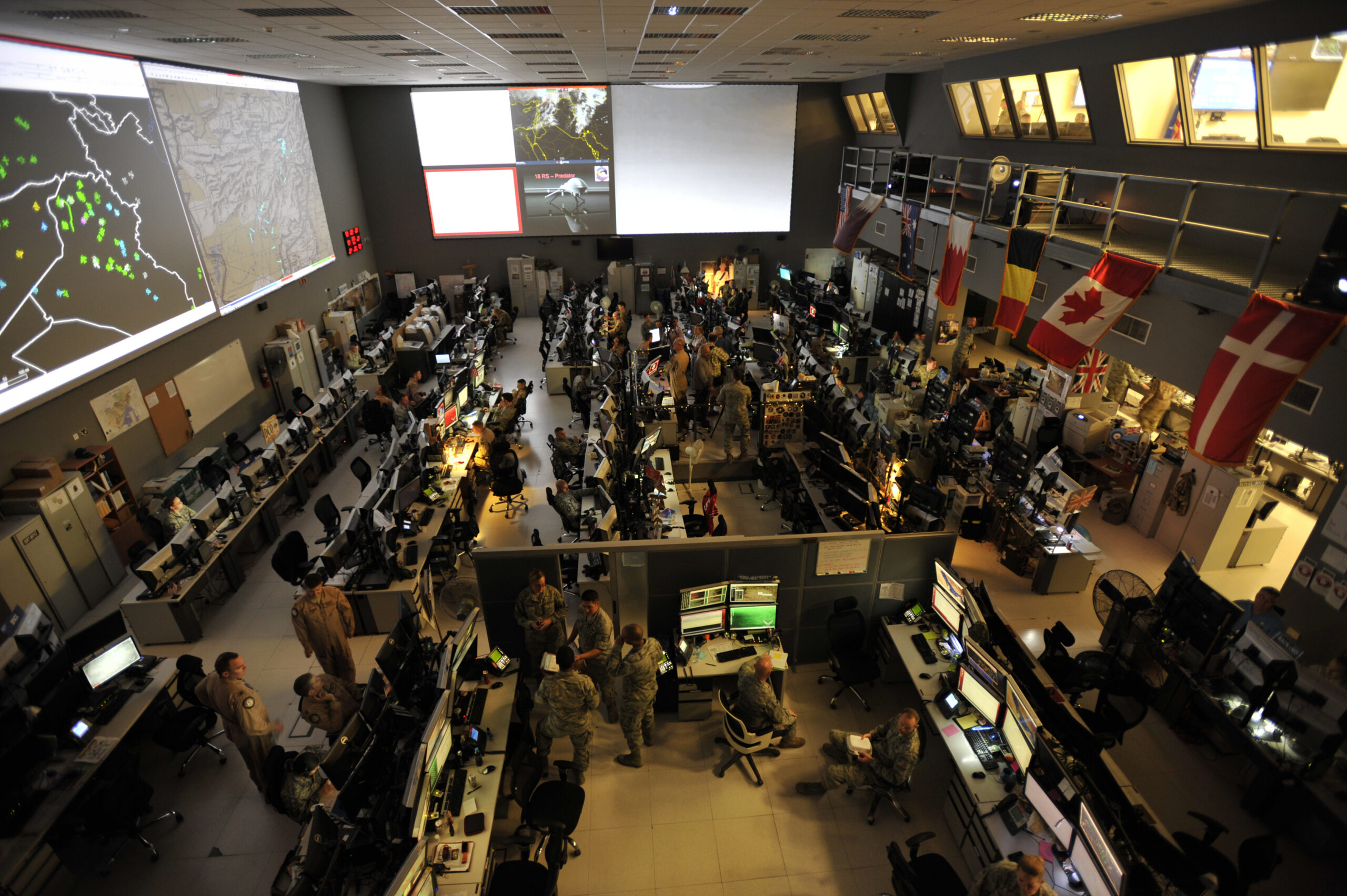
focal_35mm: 17
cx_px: 674
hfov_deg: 93.3
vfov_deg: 70.4
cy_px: 448
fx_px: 636
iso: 800
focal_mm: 17
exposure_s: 1/15
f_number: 2.8
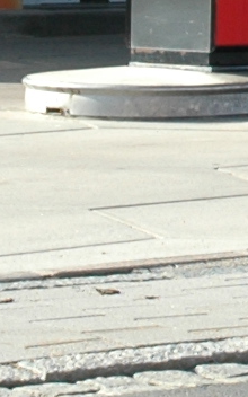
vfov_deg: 5.5
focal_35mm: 378
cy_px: -281
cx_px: 468
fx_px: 4091
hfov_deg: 3.4
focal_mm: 29
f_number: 9
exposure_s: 1/125
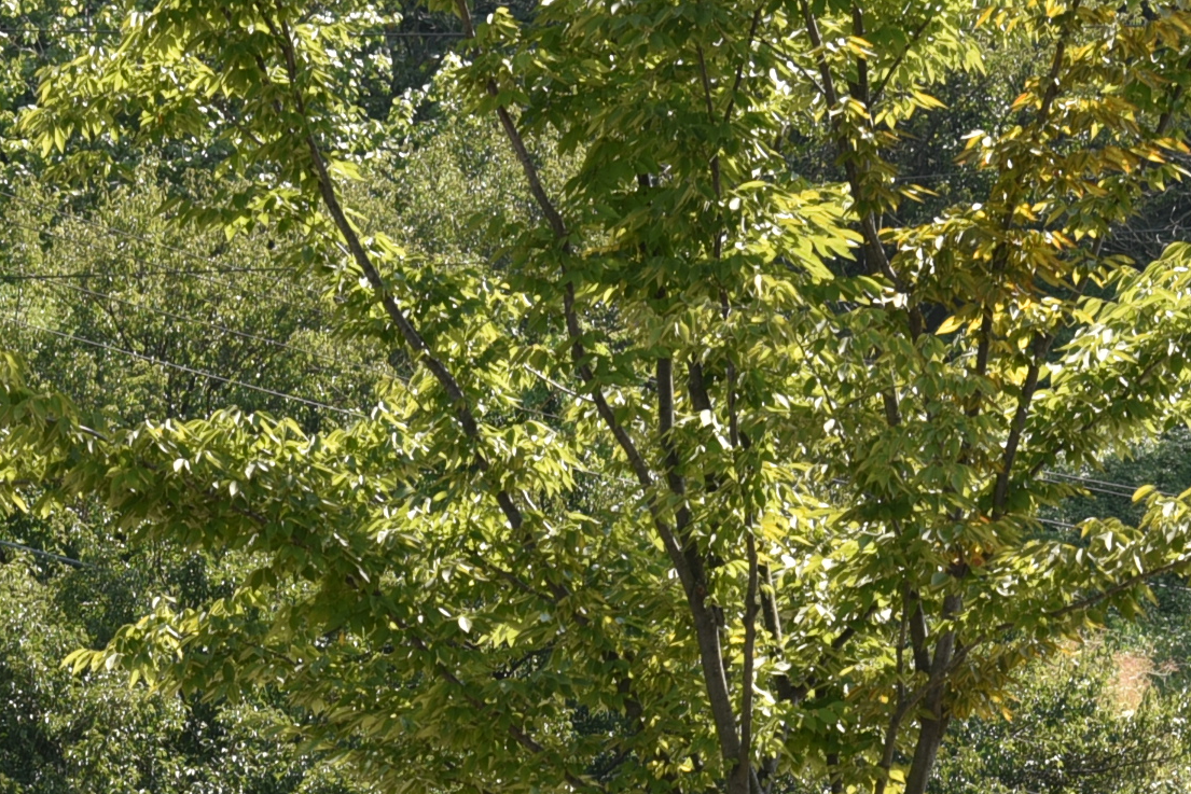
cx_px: 661
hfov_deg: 10.5
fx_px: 6485
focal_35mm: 196
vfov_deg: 6.9
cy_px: 1079
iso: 100
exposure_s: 1/160
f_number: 6.3
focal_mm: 48
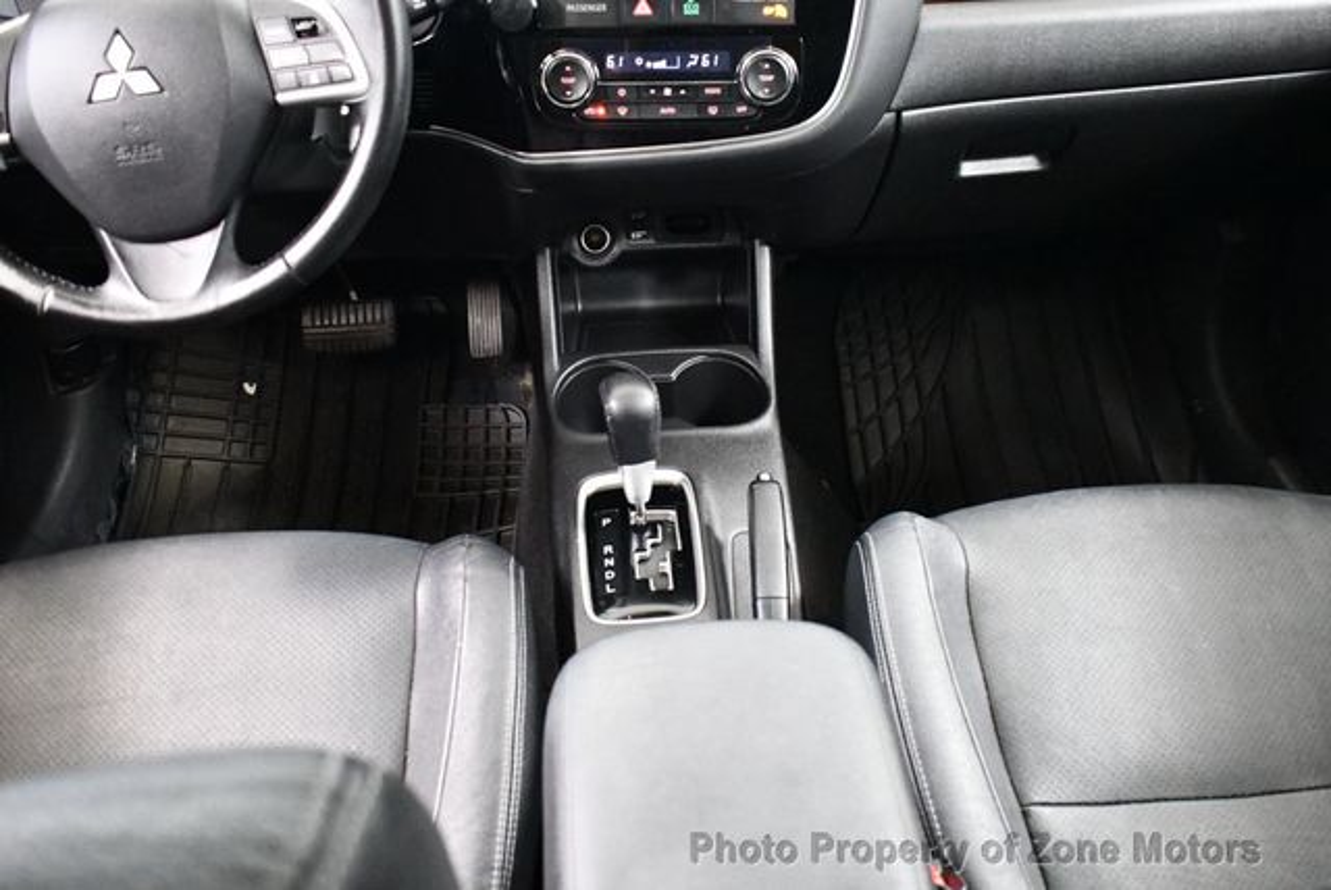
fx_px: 1332
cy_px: 445
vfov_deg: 36.9
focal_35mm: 36
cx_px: 666
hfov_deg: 53.1
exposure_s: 1/60
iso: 8000
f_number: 3.5
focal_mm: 18
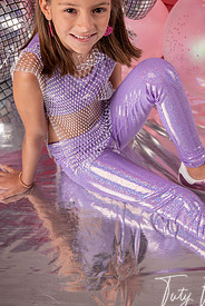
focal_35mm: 67
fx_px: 571
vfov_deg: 29.6
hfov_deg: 20.4
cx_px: 108
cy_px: 81
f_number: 5
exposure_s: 1/125
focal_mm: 41
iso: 160
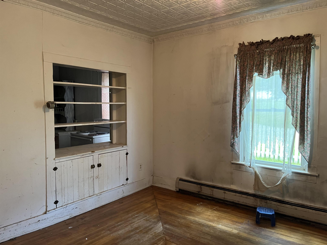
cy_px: 122
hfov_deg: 67.3
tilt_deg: -2.8
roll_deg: -0.2
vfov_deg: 53.1
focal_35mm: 26
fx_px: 246
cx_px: 164
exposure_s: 1/60
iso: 320
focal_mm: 5.1
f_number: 1.6
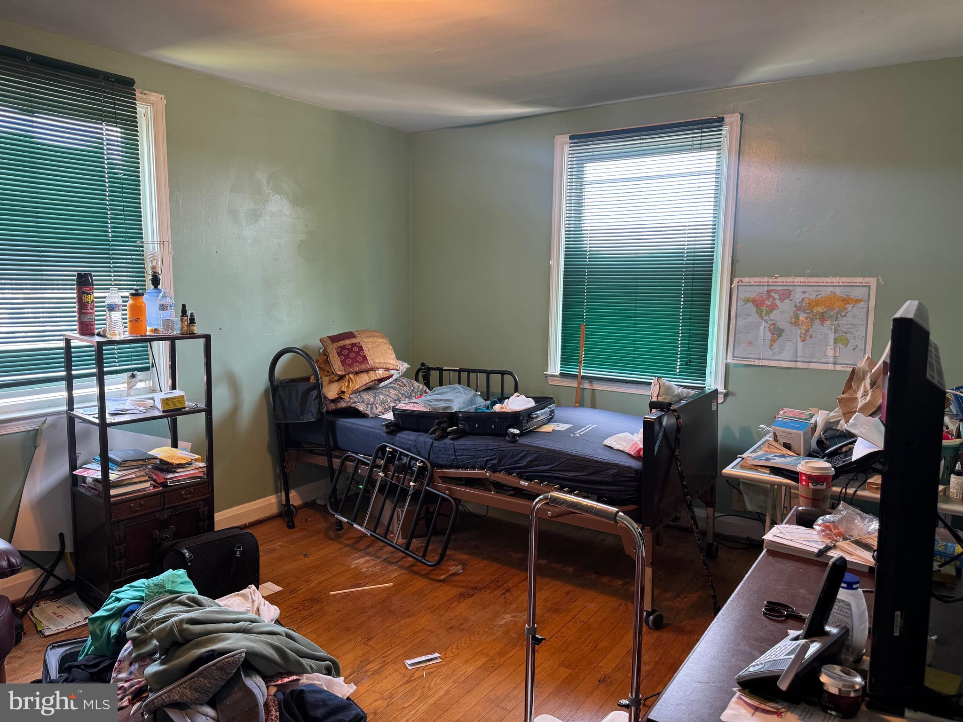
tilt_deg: -8.6
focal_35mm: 24
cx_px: 482
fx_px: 668
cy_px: 361
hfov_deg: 71.6
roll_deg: -0.9
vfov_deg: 56.8
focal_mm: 6.76
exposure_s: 1/60
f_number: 1.78
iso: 200
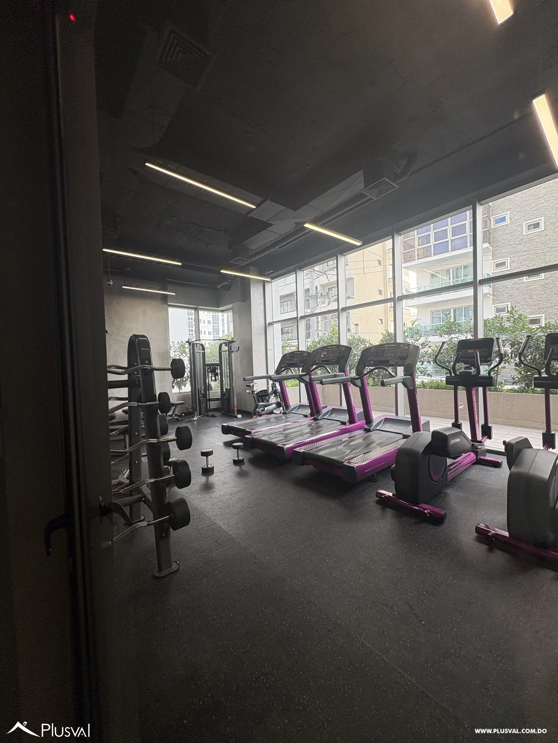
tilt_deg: -1.2
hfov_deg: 85.7
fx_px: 301
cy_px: 372
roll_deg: +2.1
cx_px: 279
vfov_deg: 102.1
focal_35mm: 14
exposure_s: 1/99
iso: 50
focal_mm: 2.22
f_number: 2.2
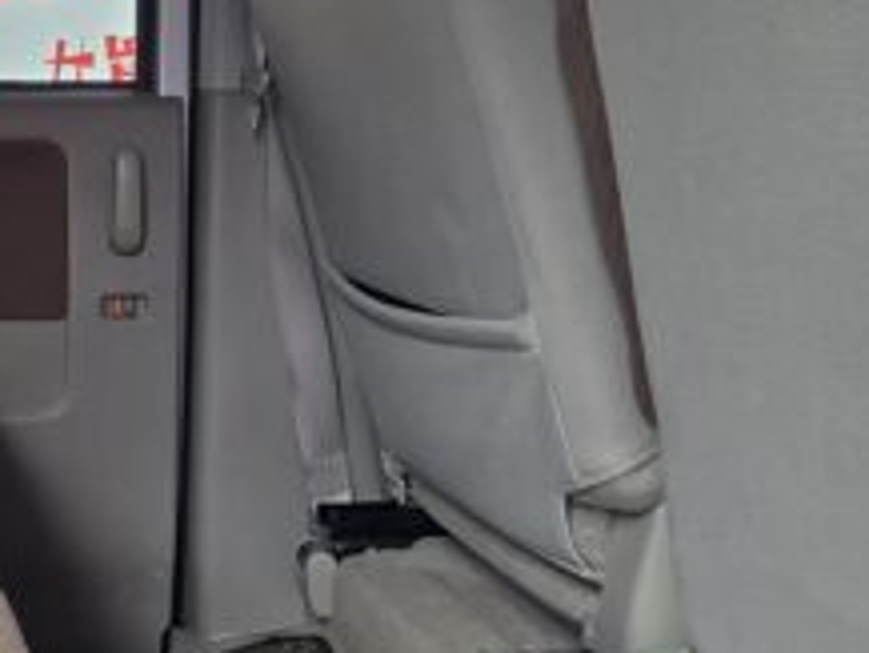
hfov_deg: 34.6
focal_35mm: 48
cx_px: -68
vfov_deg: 30.3
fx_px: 1206
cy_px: 369
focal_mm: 2.2
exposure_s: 1/213
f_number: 2.2
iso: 50
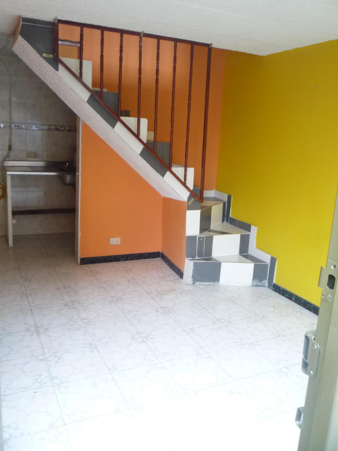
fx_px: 391
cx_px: 169
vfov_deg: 60.0
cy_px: 226
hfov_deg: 46.8
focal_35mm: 30
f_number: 3.3
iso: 160
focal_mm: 5.2
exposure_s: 1/30
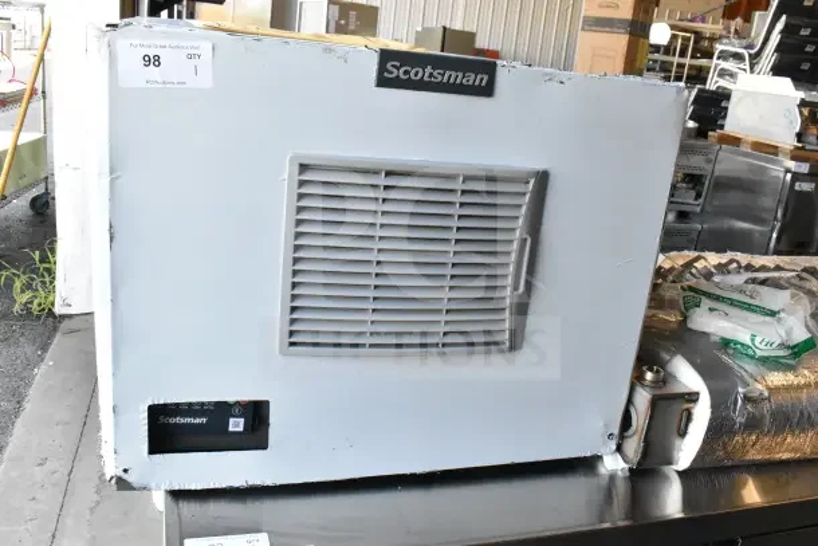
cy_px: 273
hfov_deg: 59.5
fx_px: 716
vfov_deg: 41.7
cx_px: 409
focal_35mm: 32
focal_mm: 21
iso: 6400
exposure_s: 1/320
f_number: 9
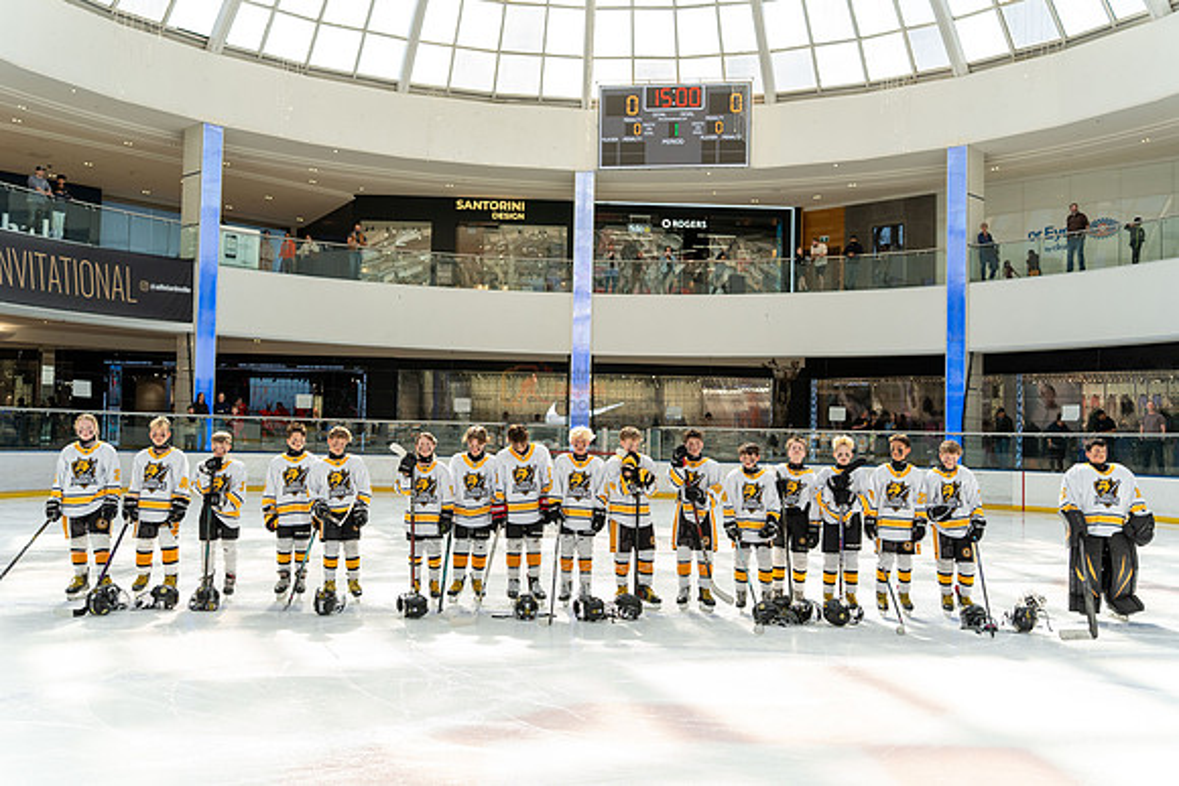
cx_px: 590
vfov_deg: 37.9
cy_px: 393
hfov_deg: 54.4
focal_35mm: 35
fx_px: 1146
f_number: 2.8
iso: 1000
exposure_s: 1/1600
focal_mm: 35
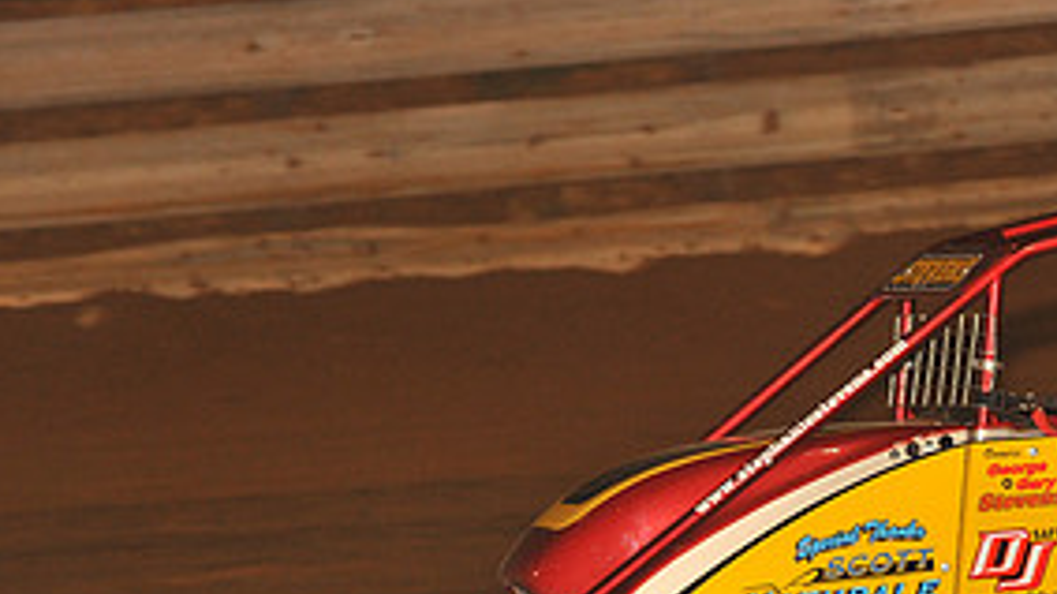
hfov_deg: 6.9
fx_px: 8714
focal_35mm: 311
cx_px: 1016
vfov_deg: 3.9
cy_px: 562
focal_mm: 145
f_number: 6.3
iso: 1000
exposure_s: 1/320
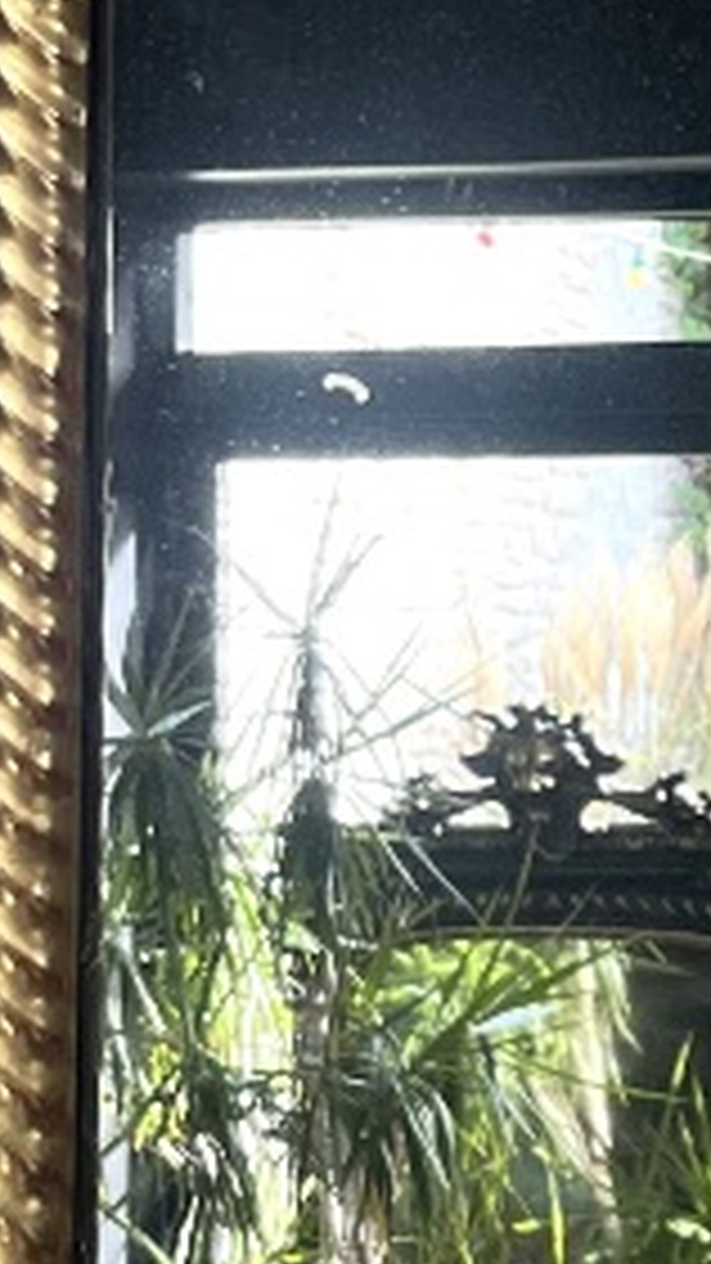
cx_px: 963
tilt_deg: +2.8
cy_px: 549
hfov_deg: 9.8
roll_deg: +0.5
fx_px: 4057
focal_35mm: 121
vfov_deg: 17.7
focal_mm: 5.1
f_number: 1.6
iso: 100
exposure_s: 1/121
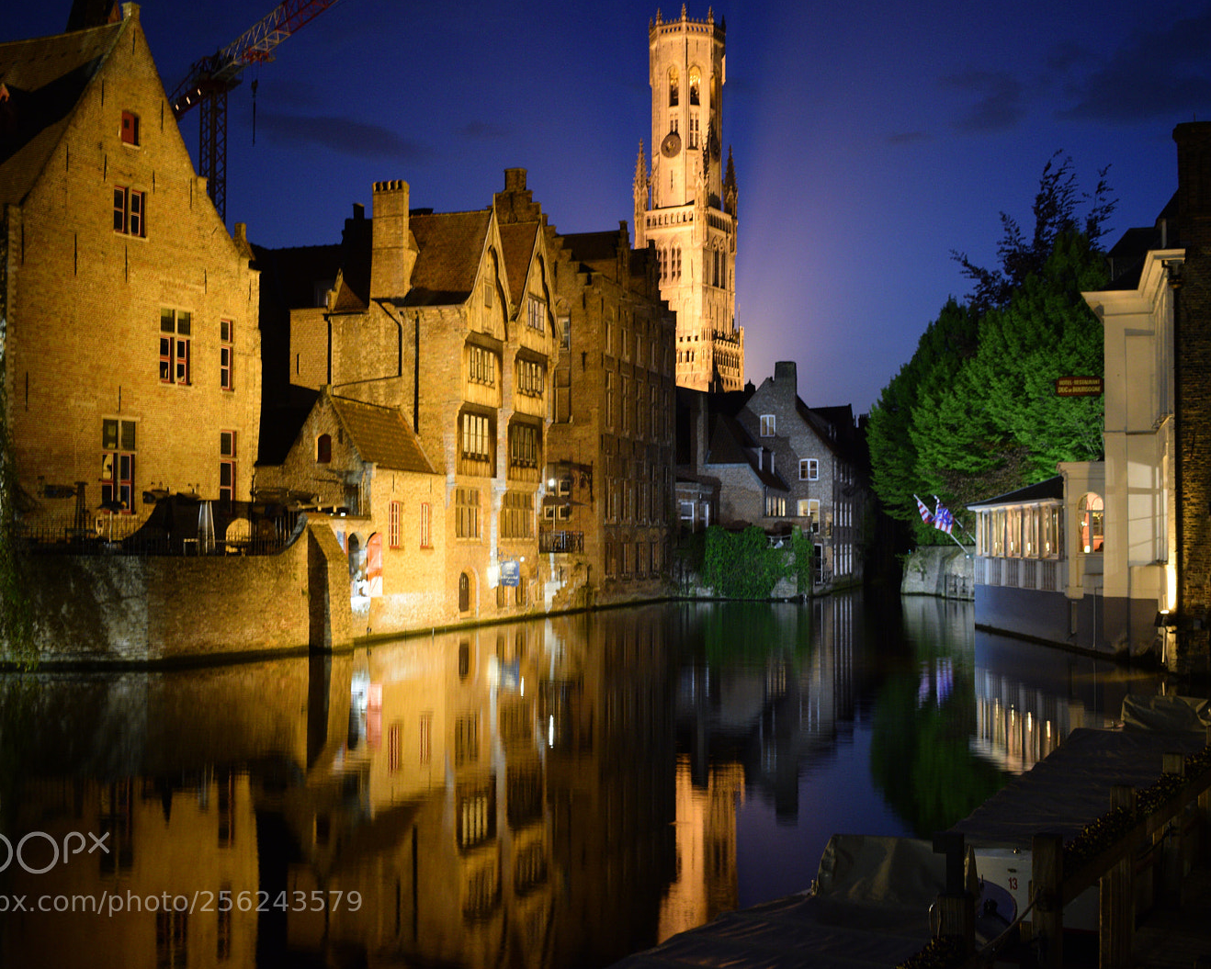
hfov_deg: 44.8
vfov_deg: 36.5
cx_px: 617
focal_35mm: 41
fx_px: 1470
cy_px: 484
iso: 800
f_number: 4
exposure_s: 1/1.6
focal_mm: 24
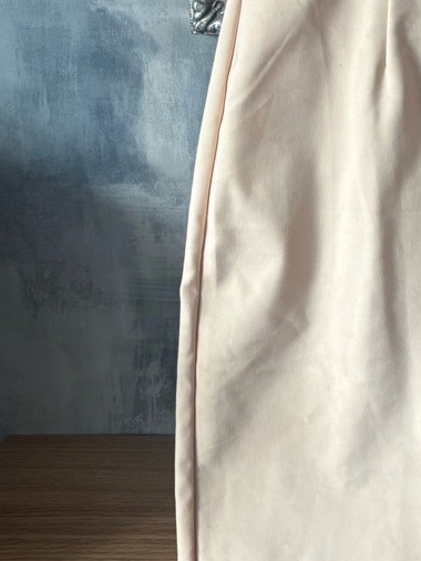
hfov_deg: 16.8
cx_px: 563
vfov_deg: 23.2
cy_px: 43
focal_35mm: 82
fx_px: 1330
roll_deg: -3.5
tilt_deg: -13.9
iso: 125
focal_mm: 5.96
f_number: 1.6
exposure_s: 1/107
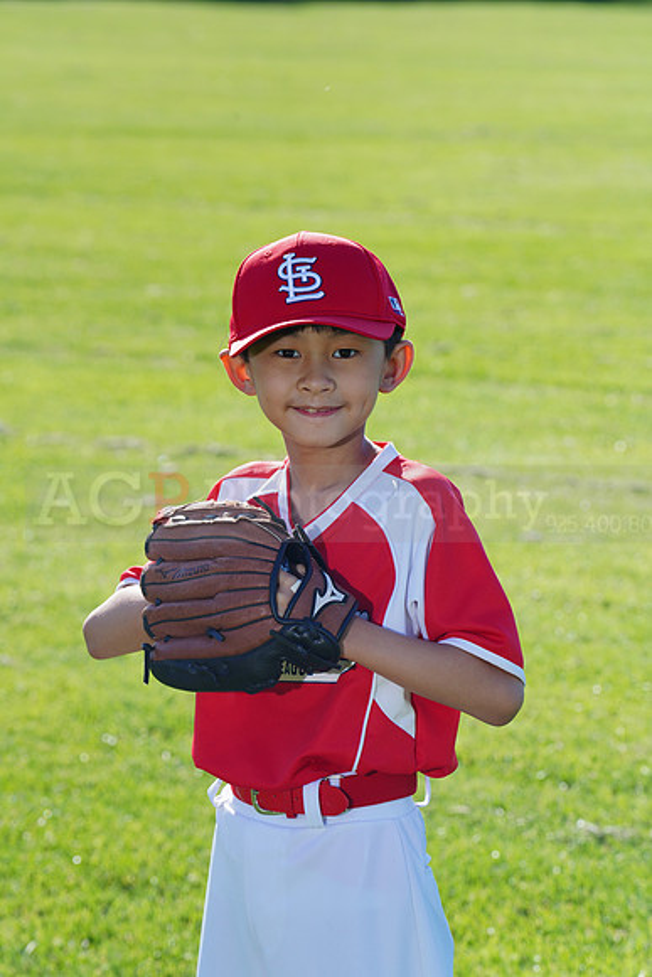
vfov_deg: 11.3
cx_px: 326
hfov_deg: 7.5
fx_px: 4941
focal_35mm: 182
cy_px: 488
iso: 200
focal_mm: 182
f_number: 10
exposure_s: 1/200
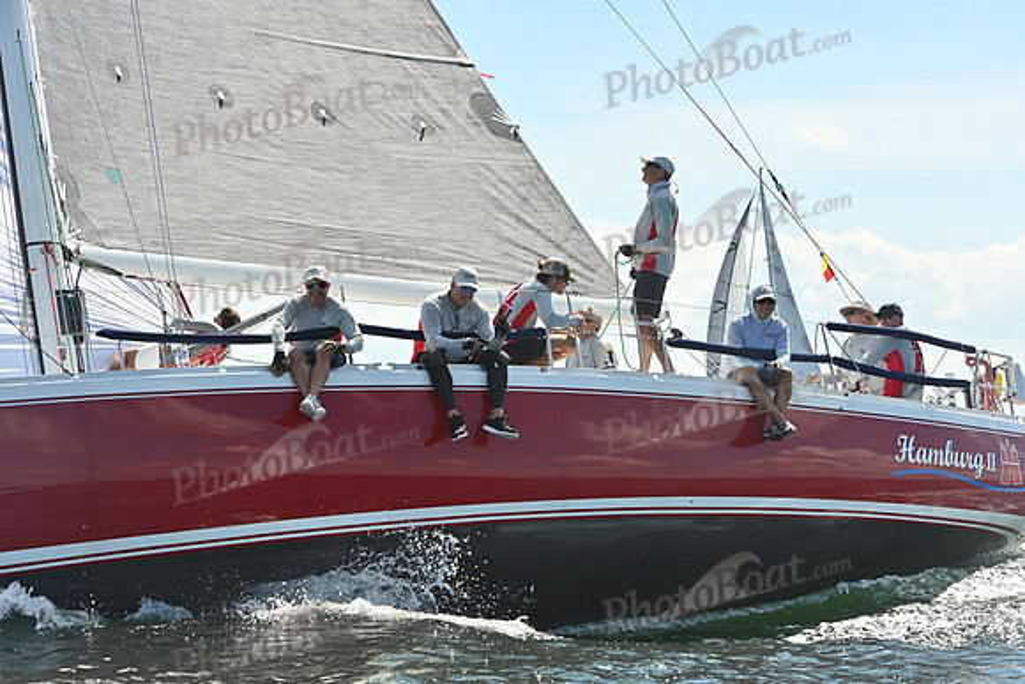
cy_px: 342
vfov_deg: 15.9
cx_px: 512
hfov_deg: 23.6
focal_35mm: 86
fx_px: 2449
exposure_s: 1/1000
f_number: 8
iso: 250
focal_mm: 86
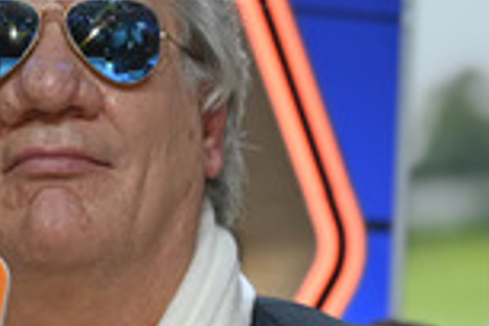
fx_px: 1521
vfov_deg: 12.1
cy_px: 304
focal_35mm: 112
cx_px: 50
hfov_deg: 18.0
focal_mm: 38
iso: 800
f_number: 4
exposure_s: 1/200
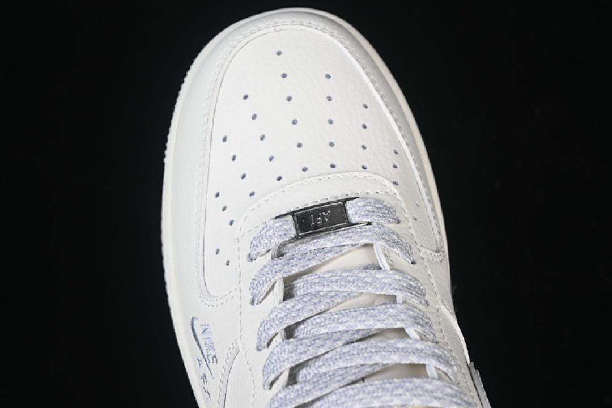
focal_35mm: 75
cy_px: 204
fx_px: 1275
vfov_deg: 18.2
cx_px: 306
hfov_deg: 27.0
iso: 160
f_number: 7.1
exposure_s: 1/80
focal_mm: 50
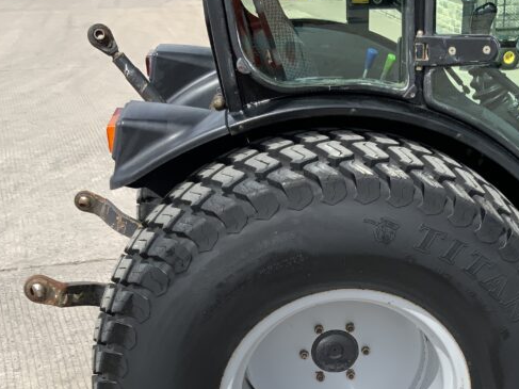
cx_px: 379
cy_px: 342
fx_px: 914
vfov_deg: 23.4
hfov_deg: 31.2
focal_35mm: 61
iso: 16
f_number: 1.8
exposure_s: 1/1377
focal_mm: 3
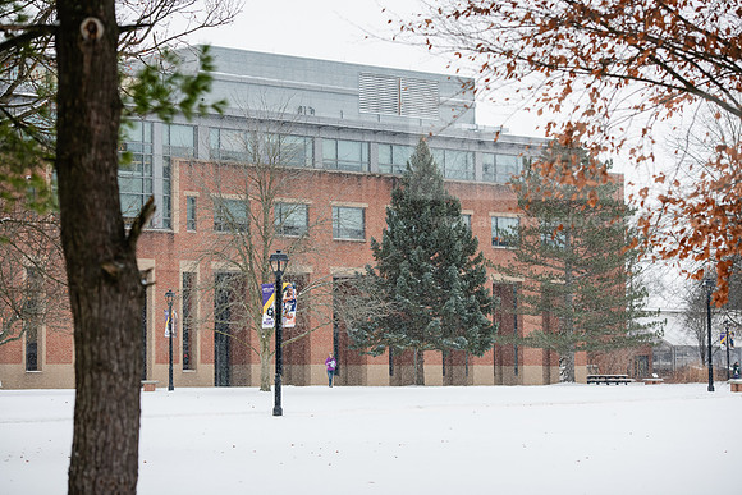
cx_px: 371
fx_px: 2103
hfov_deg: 20.0
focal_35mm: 102
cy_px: 248
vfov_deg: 13.4
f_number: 4
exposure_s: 1/320
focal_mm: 102
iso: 500
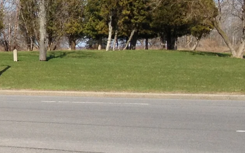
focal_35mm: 150
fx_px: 1002
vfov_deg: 8.7
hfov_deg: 12.4
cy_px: 19
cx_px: -238
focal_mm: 4.28
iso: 50
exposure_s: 1/1727
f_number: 2.4
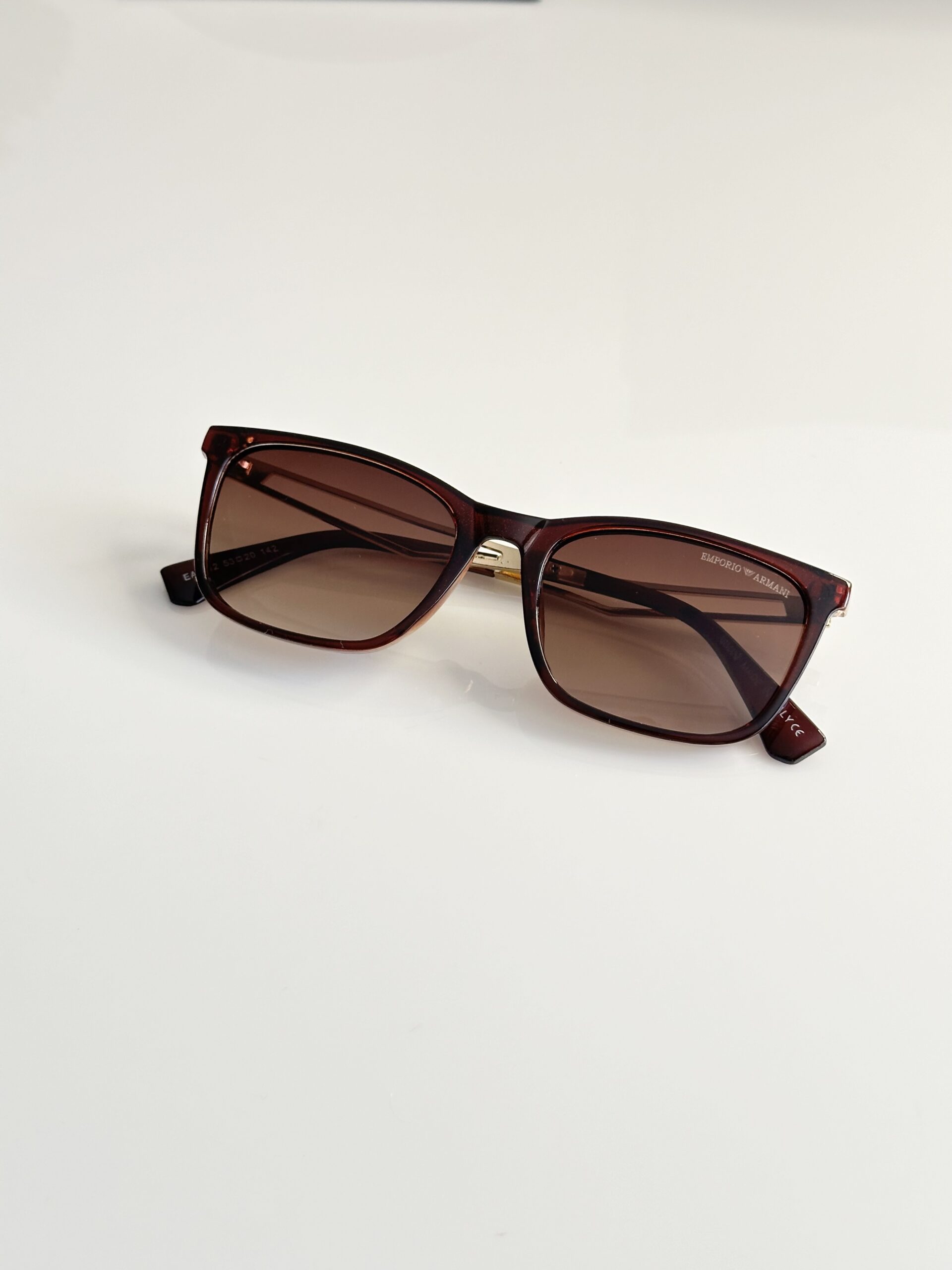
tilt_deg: -43.8
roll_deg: -0.6
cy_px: 635
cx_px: 476
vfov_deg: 39.7
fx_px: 1760
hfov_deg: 30.3
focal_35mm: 48
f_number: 1.78
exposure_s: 1/60
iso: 100
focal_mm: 6.86
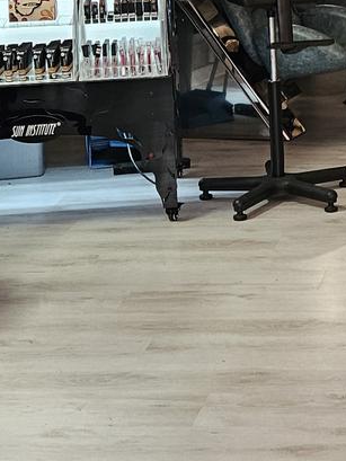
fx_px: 1439
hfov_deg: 13.2
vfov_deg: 17.7
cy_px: -26
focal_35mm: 108
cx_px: 460
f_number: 1.8
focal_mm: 5.4
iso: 160
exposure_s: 1/100
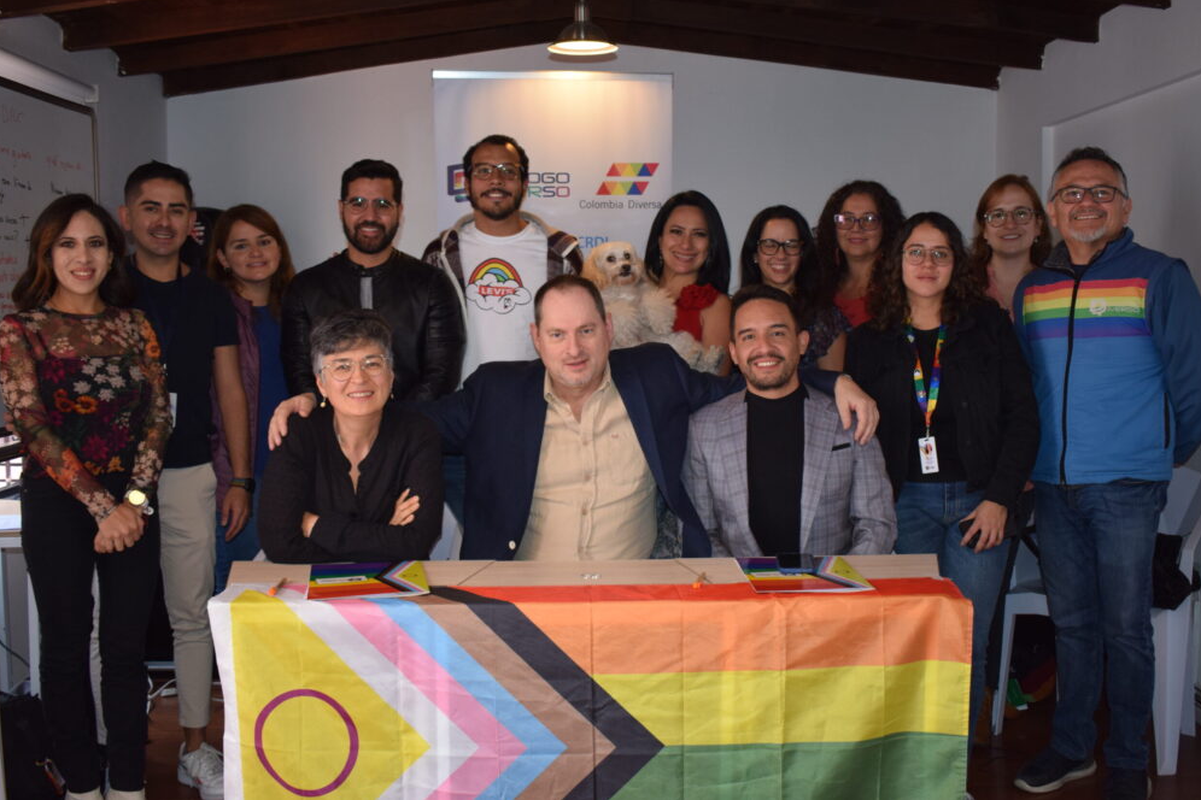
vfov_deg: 35.9
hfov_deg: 51.9
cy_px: 390
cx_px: 611
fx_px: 1234
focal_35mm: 37
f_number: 3.8
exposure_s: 1/200
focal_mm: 24
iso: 800
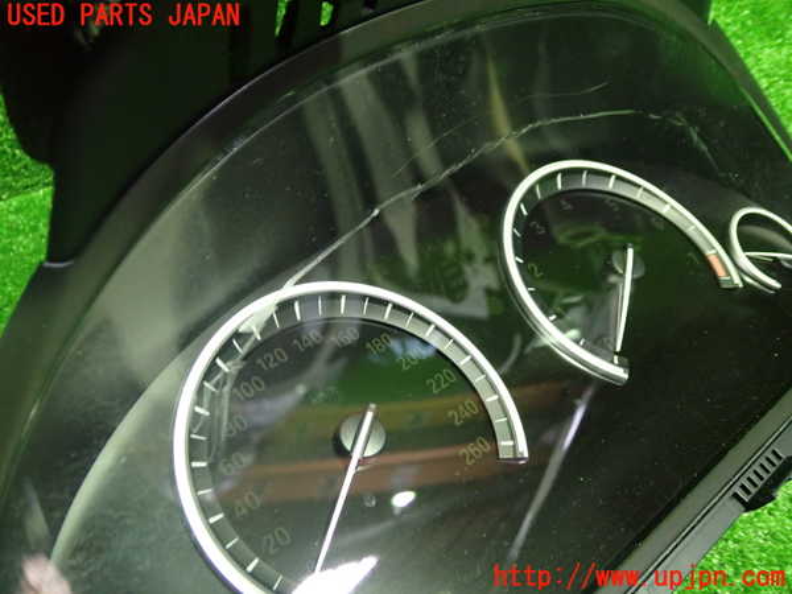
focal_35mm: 30
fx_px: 686
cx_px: 396
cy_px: 297
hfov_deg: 60.0
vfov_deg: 46.8
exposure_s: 1/30
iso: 640
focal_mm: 5.4
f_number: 2.3
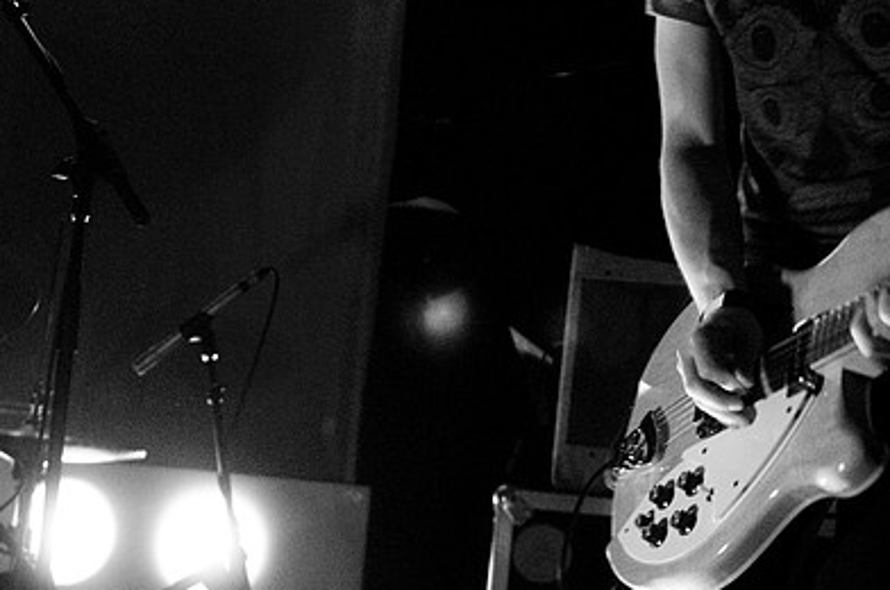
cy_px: 405
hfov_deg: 26.0
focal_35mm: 78
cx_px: 331
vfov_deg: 17.4
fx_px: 1919
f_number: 2.8
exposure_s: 1/80
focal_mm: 35
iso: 1000
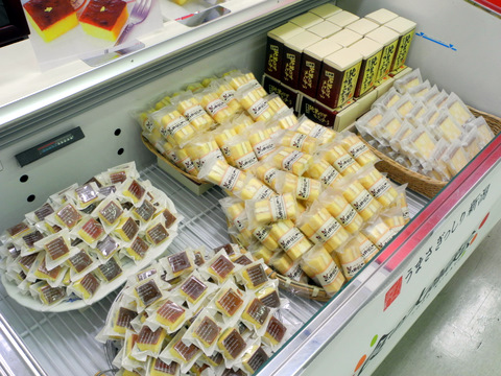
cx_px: 250
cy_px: 188
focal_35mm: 35
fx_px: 507
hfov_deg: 52.6
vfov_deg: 40.7
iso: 200
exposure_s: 1/17.5
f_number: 8
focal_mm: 7.4
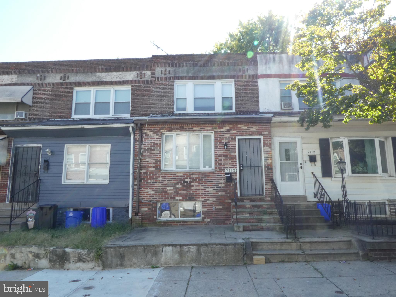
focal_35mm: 24
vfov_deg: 56.8
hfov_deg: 71.6
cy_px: 148
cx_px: 198
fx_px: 275
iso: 125
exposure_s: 1/60
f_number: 8
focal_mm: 4.3
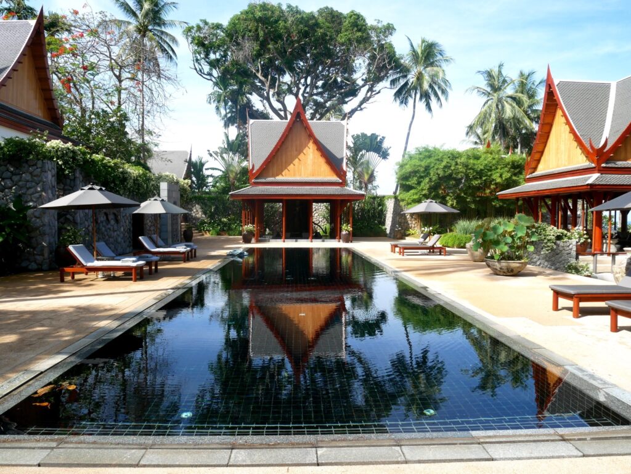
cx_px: 316
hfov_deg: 71.6
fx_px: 438
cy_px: 237
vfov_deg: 56.9
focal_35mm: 24
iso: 200
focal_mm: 12
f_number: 7.1
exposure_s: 1/400
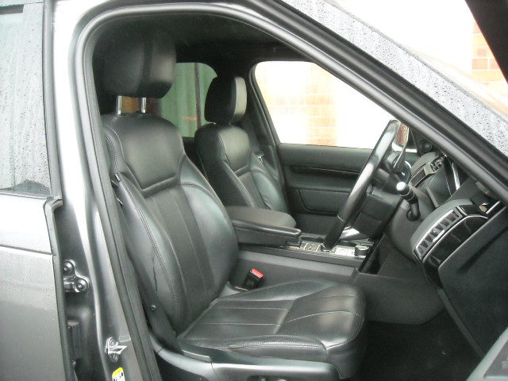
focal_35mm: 35
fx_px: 514
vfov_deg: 40.7
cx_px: 254
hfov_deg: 52.6
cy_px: 190
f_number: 2.8
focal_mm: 5.7
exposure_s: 1/84
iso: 800
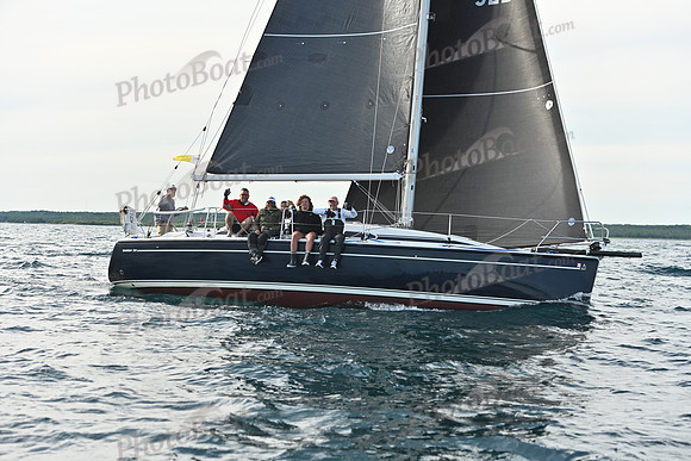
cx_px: 346
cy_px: 230
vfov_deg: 19.5
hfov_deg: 28.8
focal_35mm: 70
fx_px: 1344
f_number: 4.5
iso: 320
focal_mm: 70
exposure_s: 1/1250
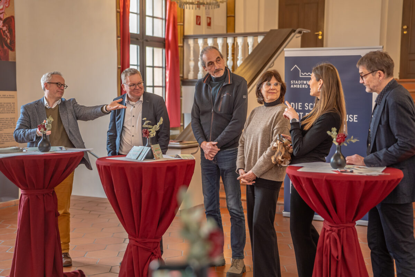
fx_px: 622
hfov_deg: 36.9
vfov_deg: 25.1
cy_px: 138
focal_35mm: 54
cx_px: 208
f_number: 2.2
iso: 1600
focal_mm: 54
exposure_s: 1/160
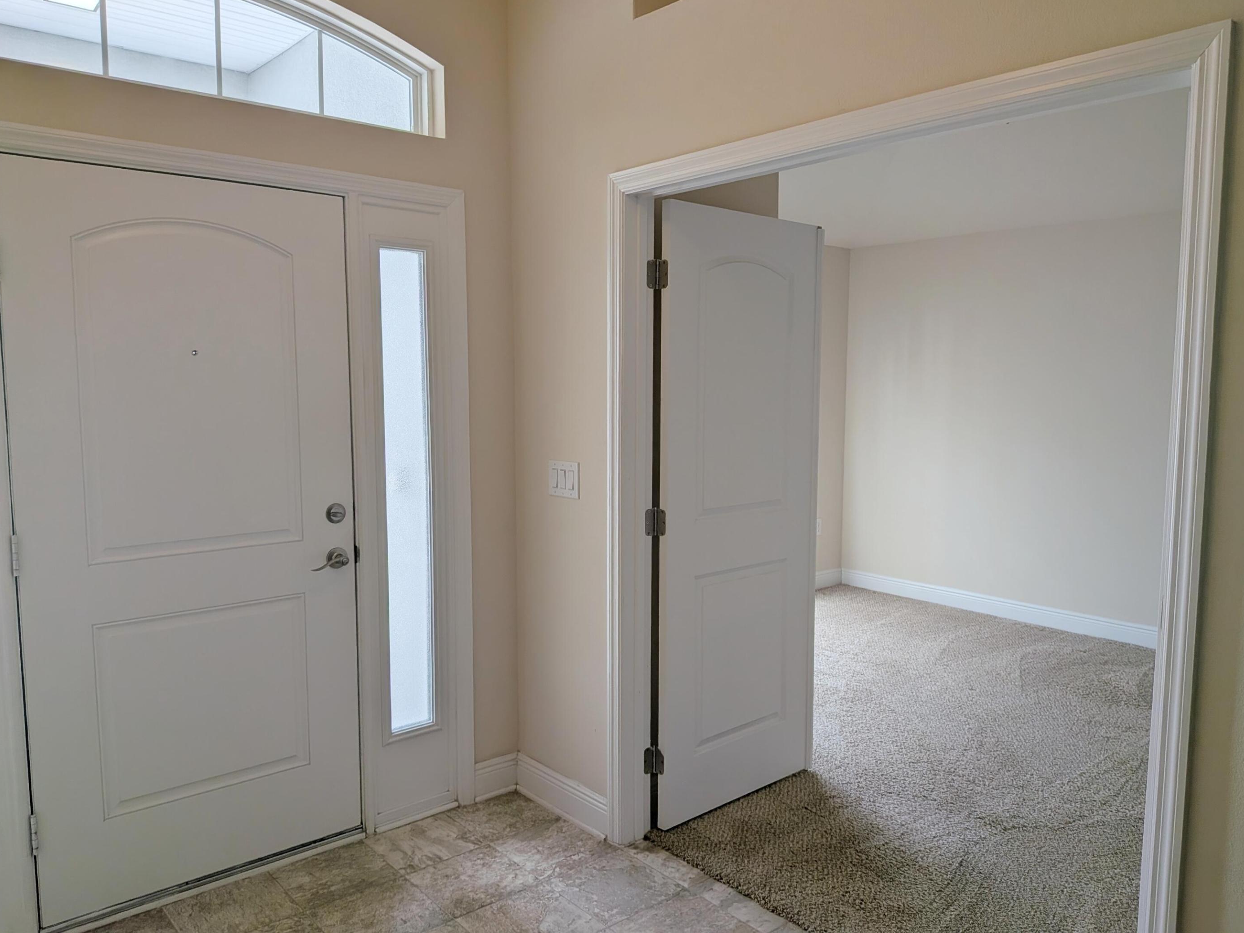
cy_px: 448
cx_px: 635
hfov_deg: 69.4
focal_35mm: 25
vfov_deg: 54.9
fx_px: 898
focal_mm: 4.53
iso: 44
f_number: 1.7
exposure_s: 1/120
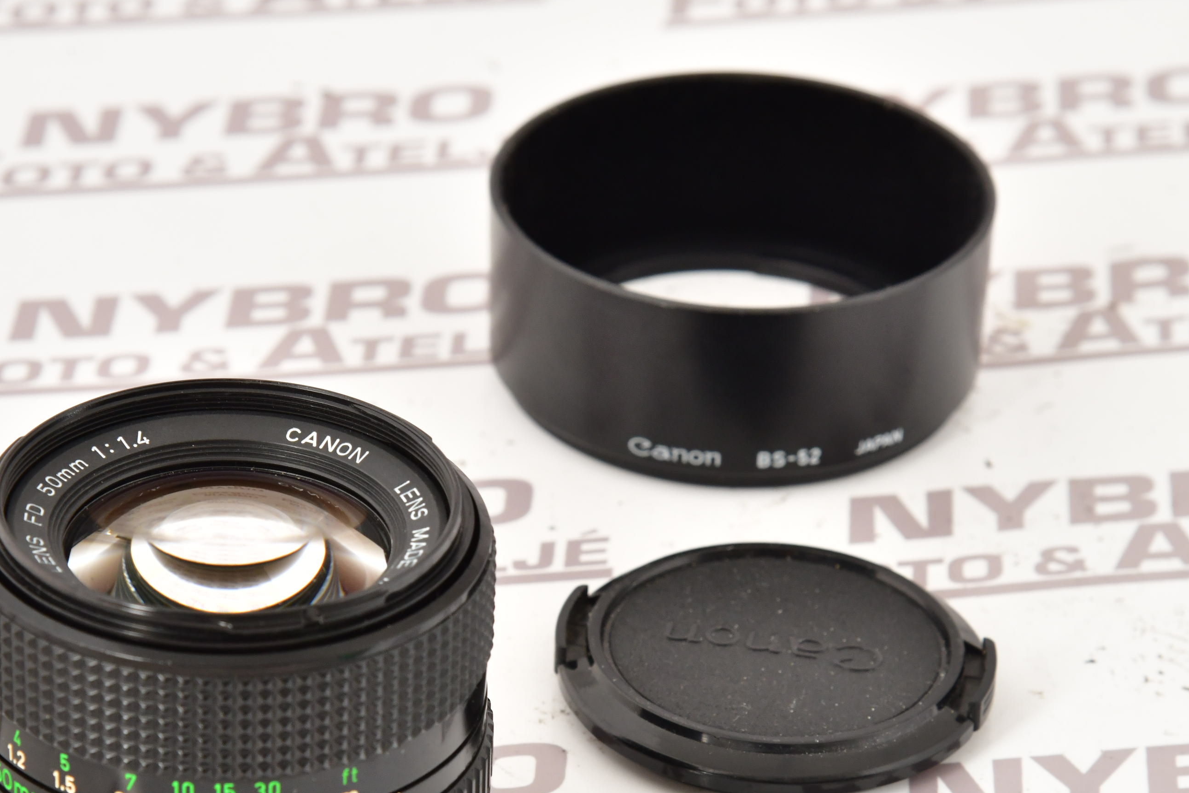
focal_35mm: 192
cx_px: 553
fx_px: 6341
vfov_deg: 7.1
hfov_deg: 10.7
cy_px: 540
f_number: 11
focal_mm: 120
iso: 1000
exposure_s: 1/160
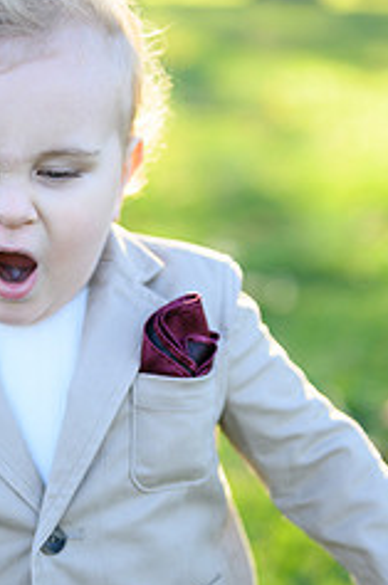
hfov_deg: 14.2
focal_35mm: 95
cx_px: 46
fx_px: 1542
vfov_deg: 21.5
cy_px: 284
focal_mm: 50
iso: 320
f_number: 2
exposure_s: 1/1000
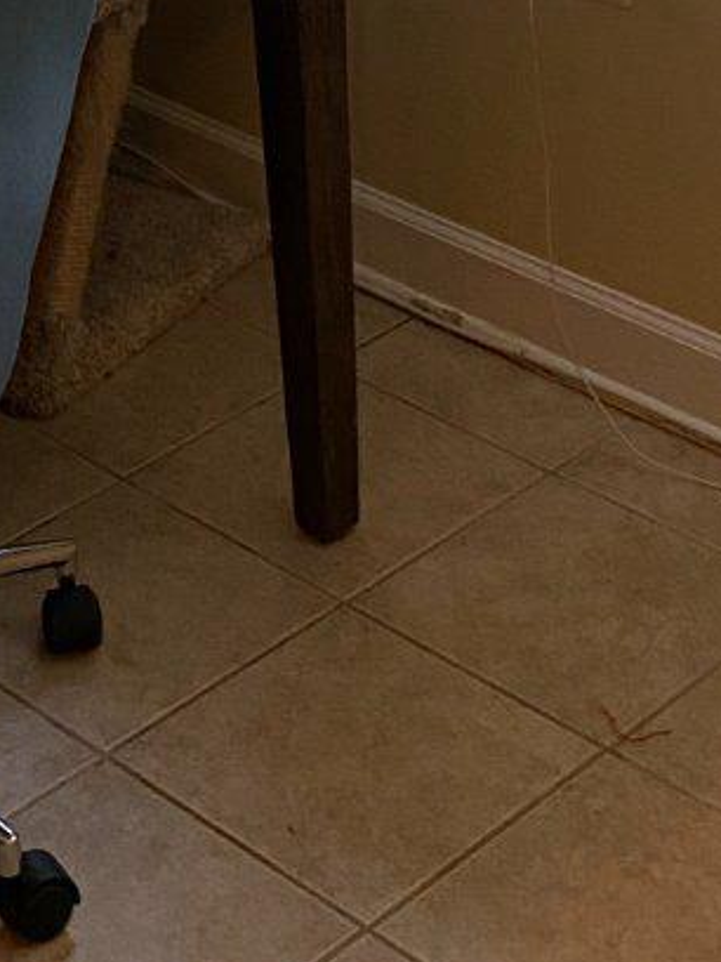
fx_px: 2722
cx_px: 130
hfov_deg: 15.0
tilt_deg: -12.8
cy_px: -398
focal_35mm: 98
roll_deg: +3.0
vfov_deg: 18.2
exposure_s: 1/60
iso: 125
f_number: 1.8
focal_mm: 4.25
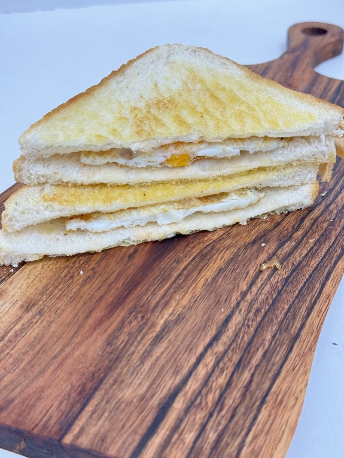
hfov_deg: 30.3
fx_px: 636
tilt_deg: -34.2
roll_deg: +2.0
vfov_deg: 39.6
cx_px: 172
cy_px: 229
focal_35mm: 48
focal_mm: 6.76
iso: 125
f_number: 1.78
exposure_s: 1/50
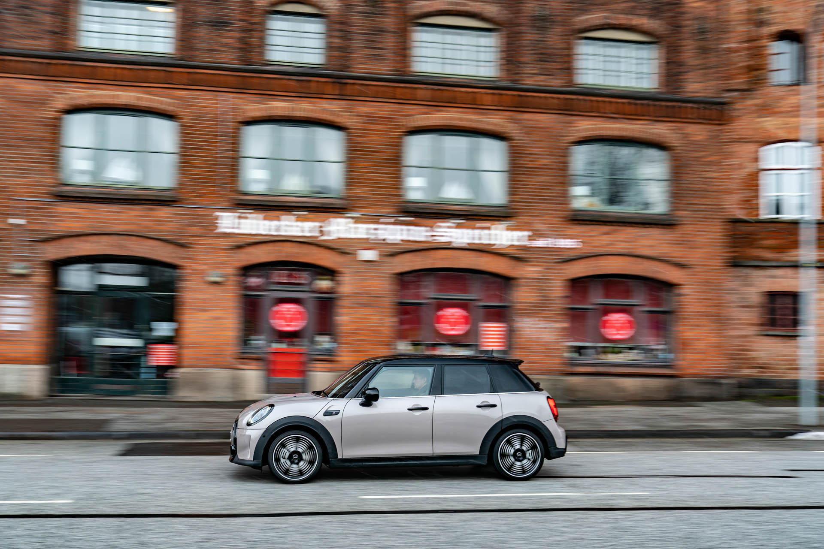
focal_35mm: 38
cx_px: 412
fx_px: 870
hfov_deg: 50.7
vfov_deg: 35.1
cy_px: 274
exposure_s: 1/50
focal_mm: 38
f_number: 4
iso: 100
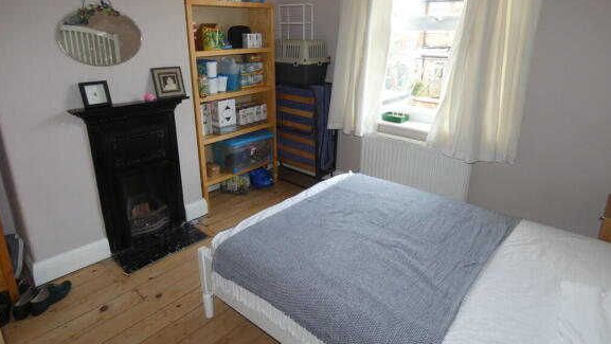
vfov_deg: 51.4
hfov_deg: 81.2
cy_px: 153
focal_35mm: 22
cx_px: 304
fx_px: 357
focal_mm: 3.6
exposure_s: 1/60
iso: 200
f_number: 2.8
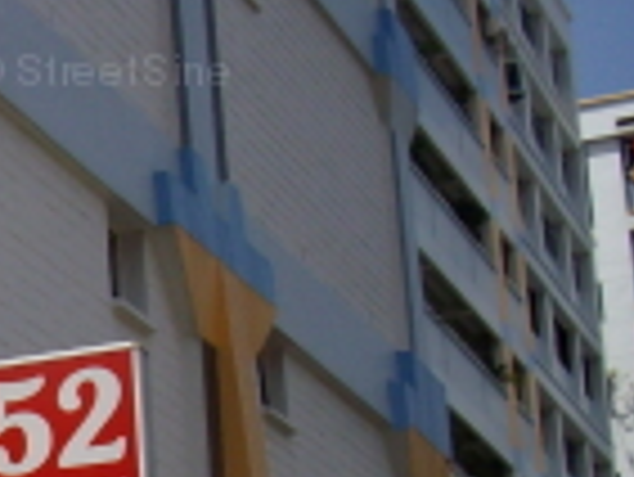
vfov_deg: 10.2
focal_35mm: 144
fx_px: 2640
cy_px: 526
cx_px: -594
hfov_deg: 12.3
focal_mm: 6.2
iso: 80
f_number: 5.6
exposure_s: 1/500
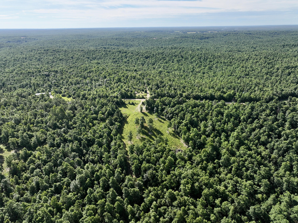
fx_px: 207
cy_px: 112
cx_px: 149
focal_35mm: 24
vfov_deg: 56.8
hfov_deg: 71.6
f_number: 2.8
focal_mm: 12.29
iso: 180
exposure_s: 1/2000
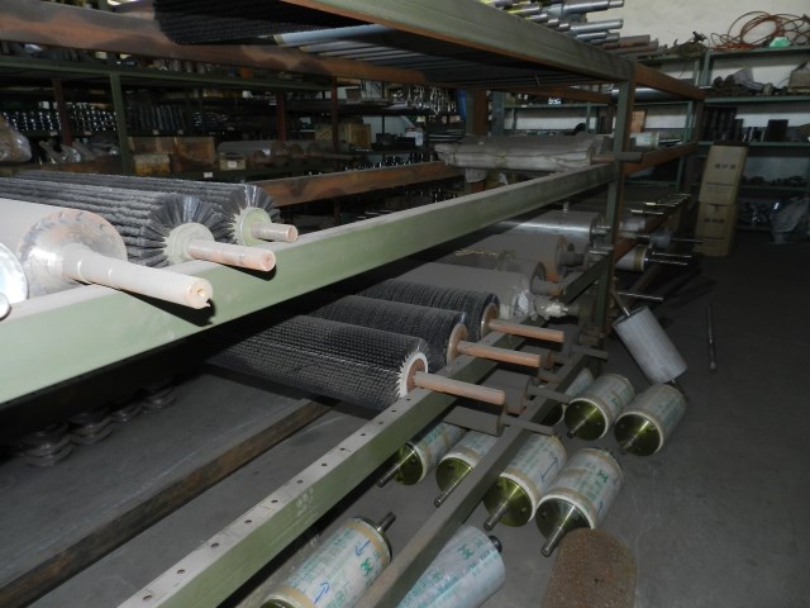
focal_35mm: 23
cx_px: 405
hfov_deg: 73.9
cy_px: 304
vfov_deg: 58.9
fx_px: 538
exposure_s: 1/30
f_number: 3.4
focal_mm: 4
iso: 200
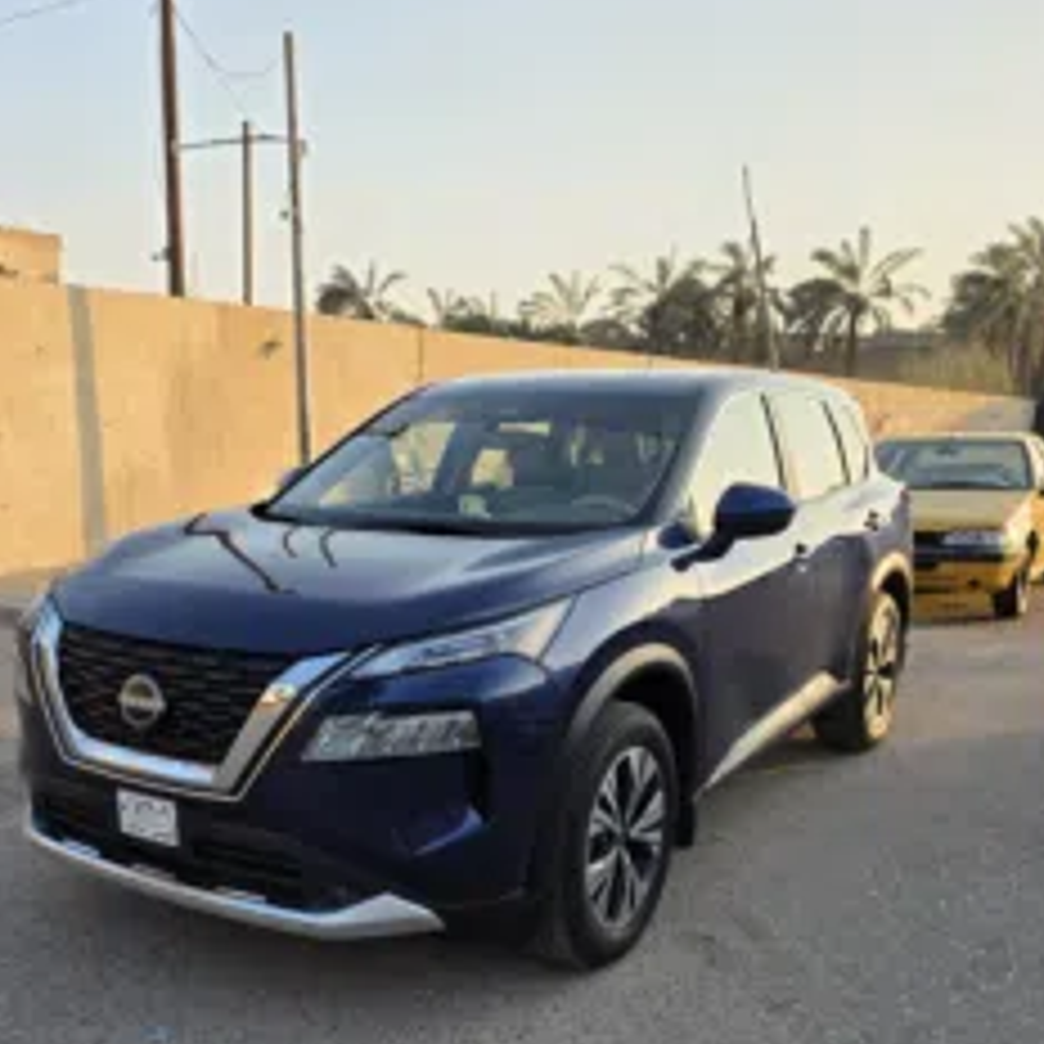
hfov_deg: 47.1
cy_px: 666
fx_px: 1194
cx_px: 454
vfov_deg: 46.7
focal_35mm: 35
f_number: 1.7
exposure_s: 1/1538
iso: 80
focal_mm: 6.3
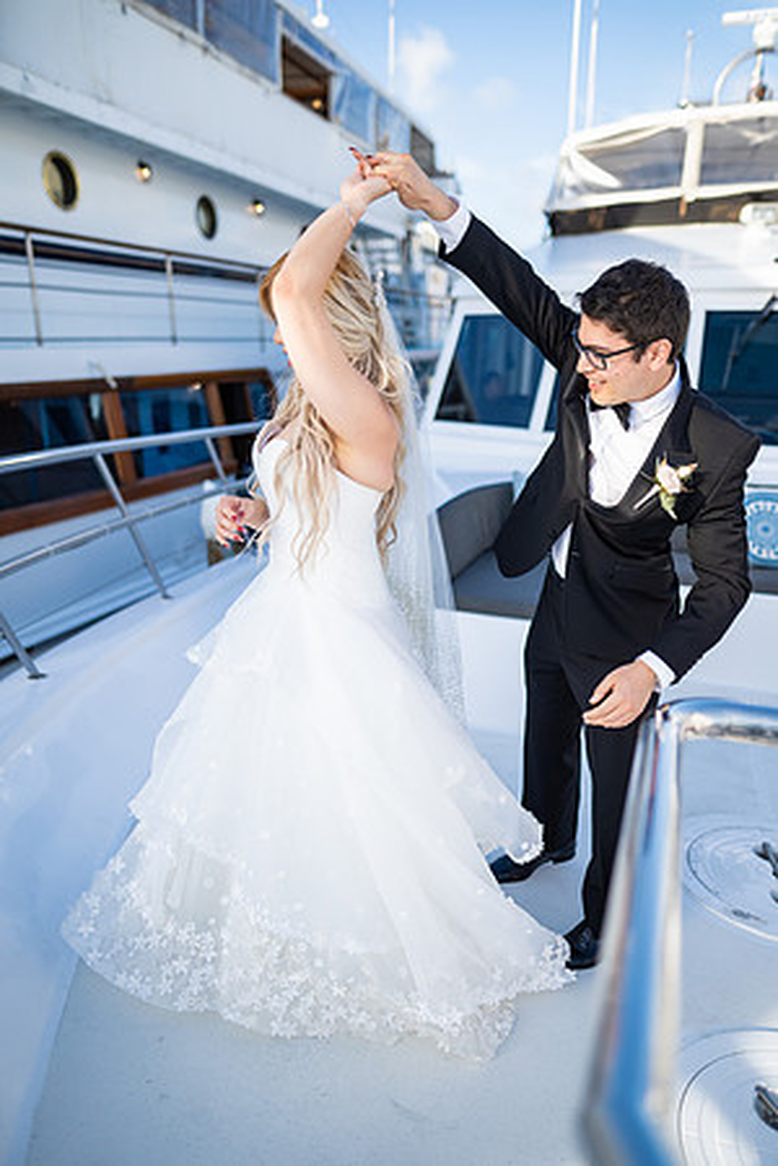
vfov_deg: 73.7
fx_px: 778
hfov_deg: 53.1
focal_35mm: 24
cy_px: 583
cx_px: 389
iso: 160
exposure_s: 1/4000
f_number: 1.4
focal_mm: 24
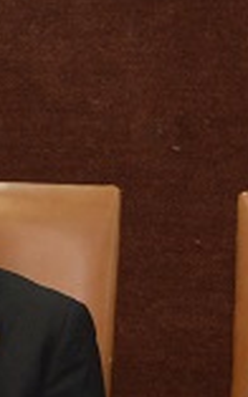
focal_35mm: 234
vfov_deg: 9.0
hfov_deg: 5.2
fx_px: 2533
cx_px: -536
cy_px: 225
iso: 400
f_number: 4
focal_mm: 24
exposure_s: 1/60
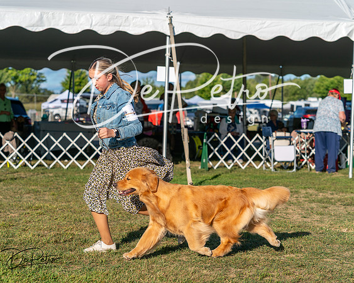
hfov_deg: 22.9
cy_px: 142
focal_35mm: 83
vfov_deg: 18.4
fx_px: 873
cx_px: 177
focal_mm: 74
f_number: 4.5
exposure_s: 1/1250
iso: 100
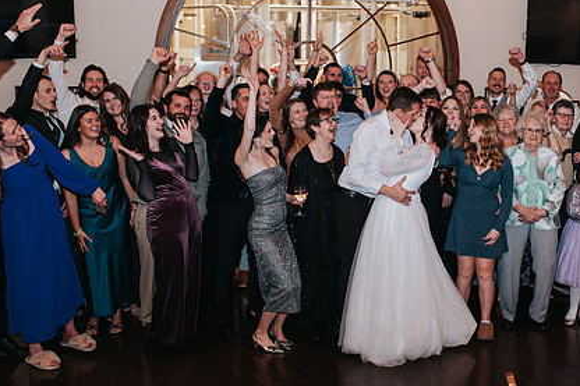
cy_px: 178
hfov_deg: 38.4
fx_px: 821
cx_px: 396
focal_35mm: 51
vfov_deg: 26.5
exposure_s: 1/200
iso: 800
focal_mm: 35
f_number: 3.2
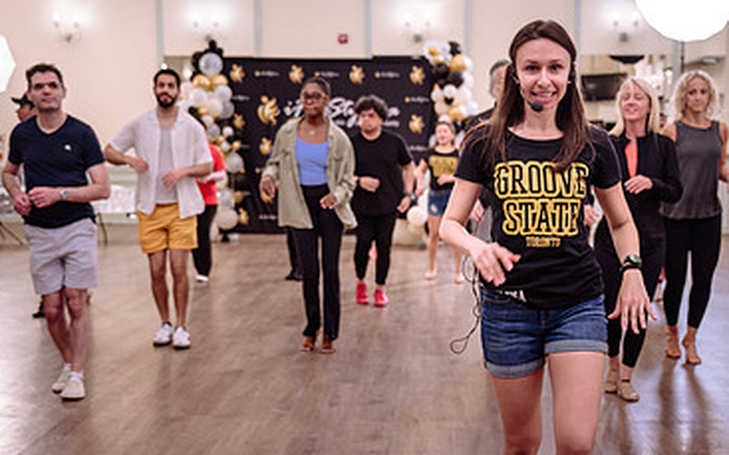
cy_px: 281
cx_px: 399
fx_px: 1172
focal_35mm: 59
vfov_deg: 21.9
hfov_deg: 34.5
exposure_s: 1/125
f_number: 2.8
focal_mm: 33.5
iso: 800
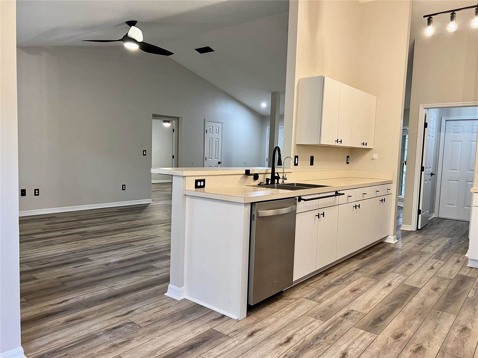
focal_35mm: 26
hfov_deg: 67.3
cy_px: 179
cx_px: 239
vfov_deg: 53.1
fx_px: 359
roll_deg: -2.0
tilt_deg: -5.5
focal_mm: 5.7
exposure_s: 1/60
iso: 160
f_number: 1.5
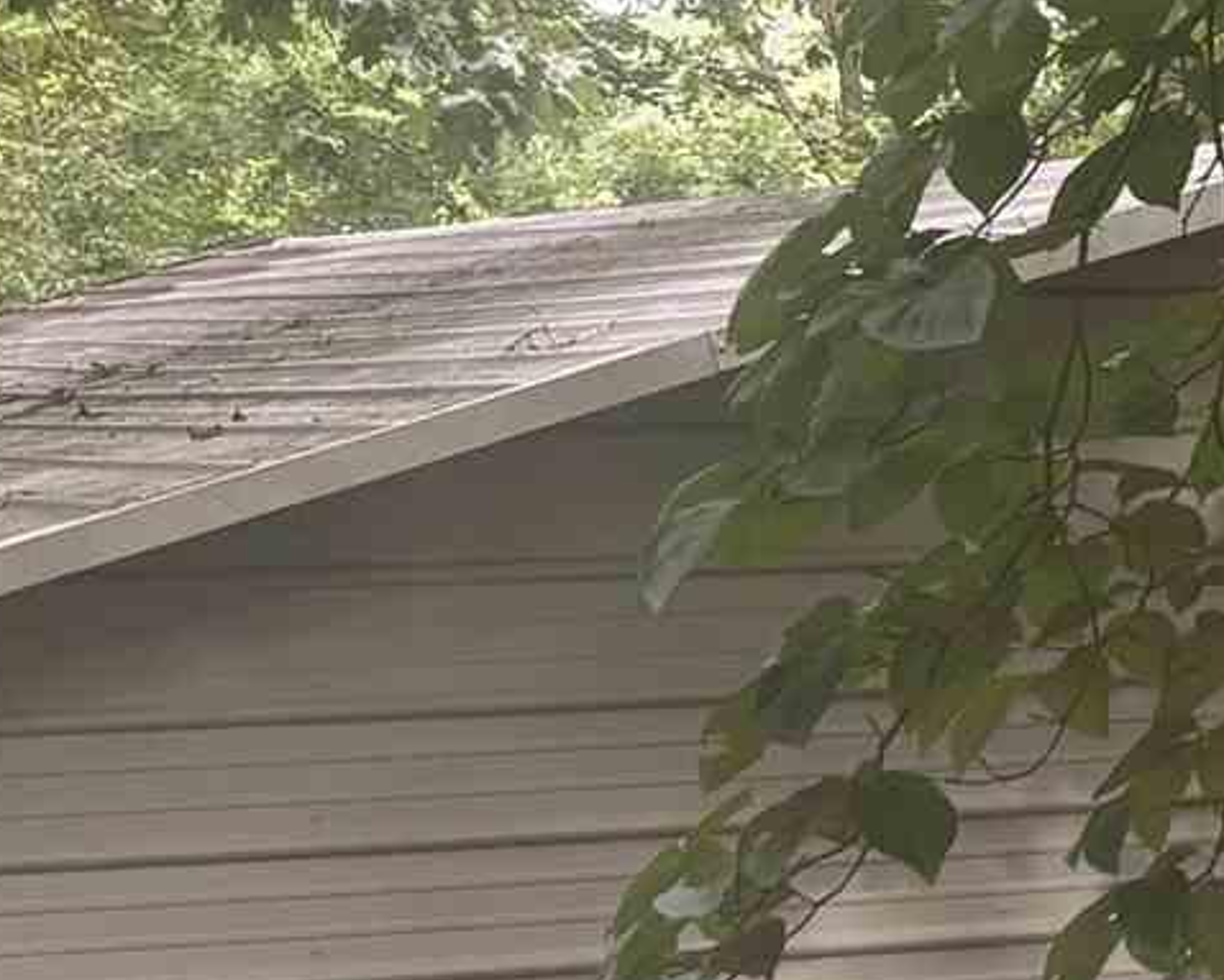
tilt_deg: +4.3
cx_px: 1887
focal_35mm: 163
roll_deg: +2.1
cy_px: -171
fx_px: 5908
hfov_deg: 11.3
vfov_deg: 9.4
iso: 80
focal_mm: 5.96
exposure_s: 1/121
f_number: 1.6
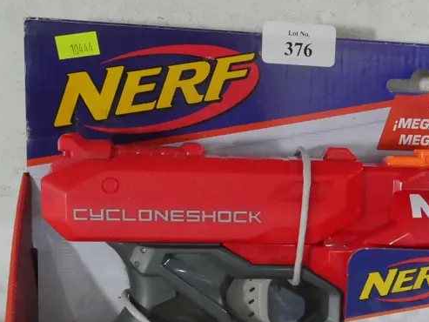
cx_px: 399
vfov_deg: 17.5
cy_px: 302
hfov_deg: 22.9
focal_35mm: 83
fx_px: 1029
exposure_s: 1/60
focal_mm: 20
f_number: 5
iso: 3200
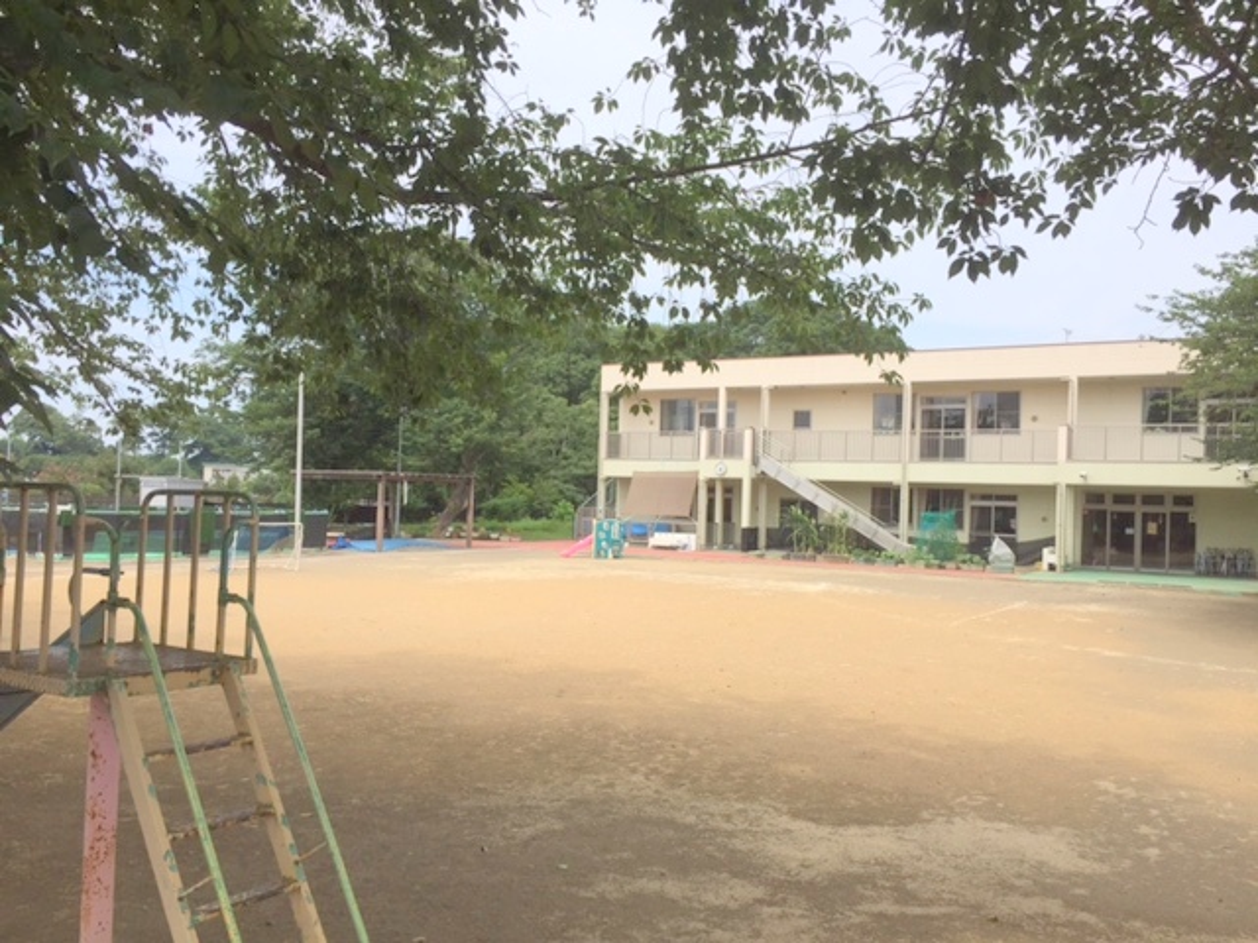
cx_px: 629
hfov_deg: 61.7
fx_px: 1054
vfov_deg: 48.2
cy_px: 472
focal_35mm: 29
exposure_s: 1/1647
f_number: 2.2
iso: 32
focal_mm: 4.15
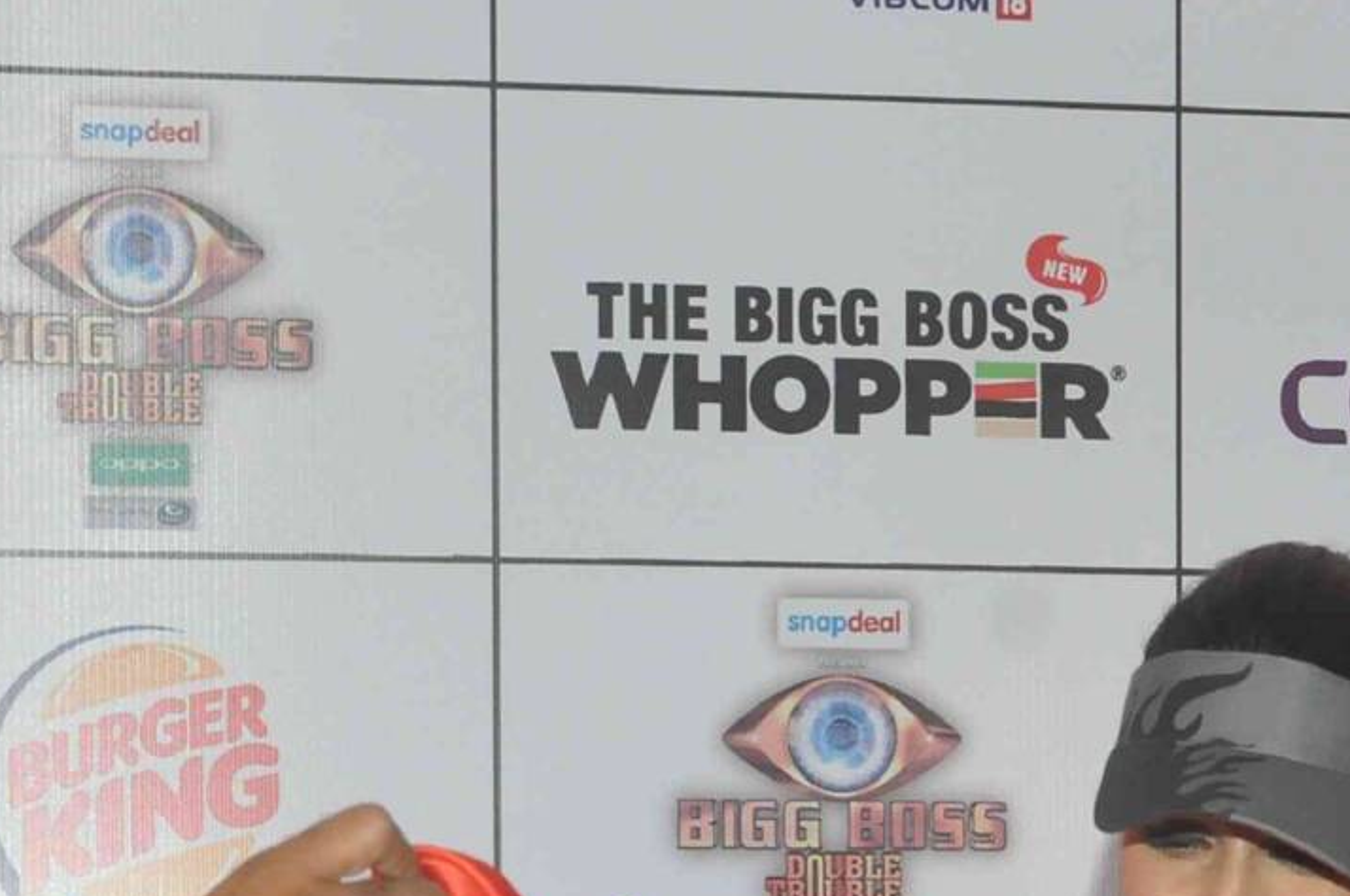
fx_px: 4441
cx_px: 779
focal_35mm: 119
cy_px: 1282
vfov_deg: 11.1
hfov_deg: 17.3
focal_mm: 25
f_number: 9
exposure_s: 1/200
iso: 1000
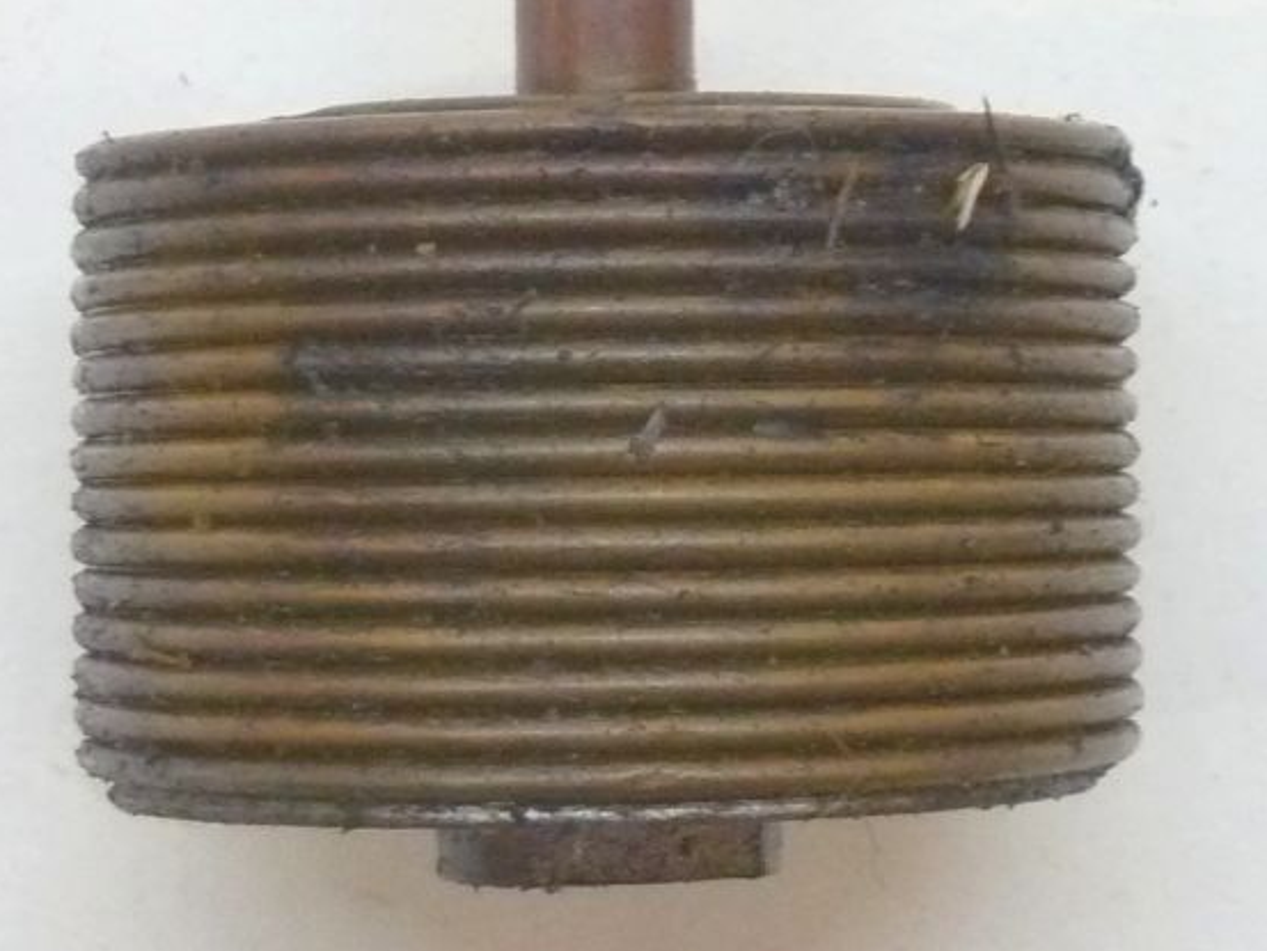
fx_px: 2965
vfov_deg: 18.2
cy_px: 360
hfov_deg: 24.1
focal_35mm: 81
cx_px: 615
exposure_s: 1/13
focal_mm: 7.9
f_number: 3.8
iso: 400
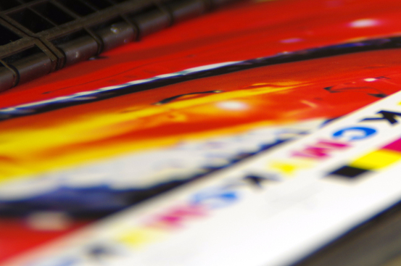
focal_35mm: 651
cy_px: 37
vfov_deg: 2.1
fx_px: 7241
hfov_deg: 3.2
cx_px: 310
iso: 200
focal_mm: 200
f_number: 6.3
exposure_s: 1/5
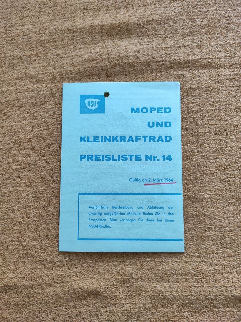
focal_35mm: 26
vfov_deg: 67.3
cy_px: 161
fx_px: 241
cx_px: 120
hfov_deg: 53.1
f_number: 1.75
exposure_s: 1/100
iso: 259
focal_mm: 4.77
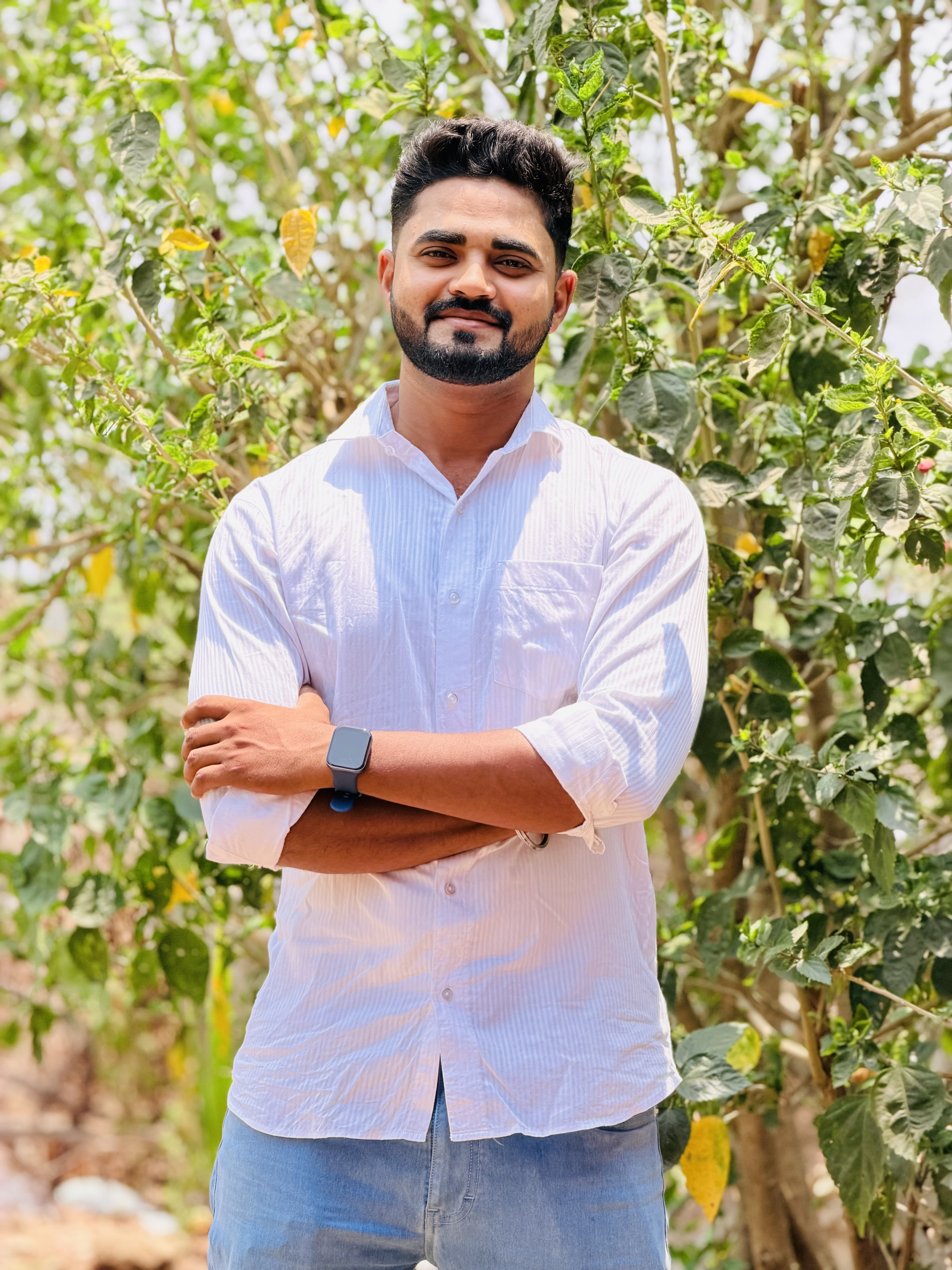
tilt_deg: +0.9
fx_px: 3667
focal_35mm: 100
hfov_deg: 14.8
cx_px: 476
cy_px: 635
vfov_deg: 19.6
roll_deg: +0.1
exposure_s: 1/424
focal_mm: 16.89
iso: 50
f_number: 2.8
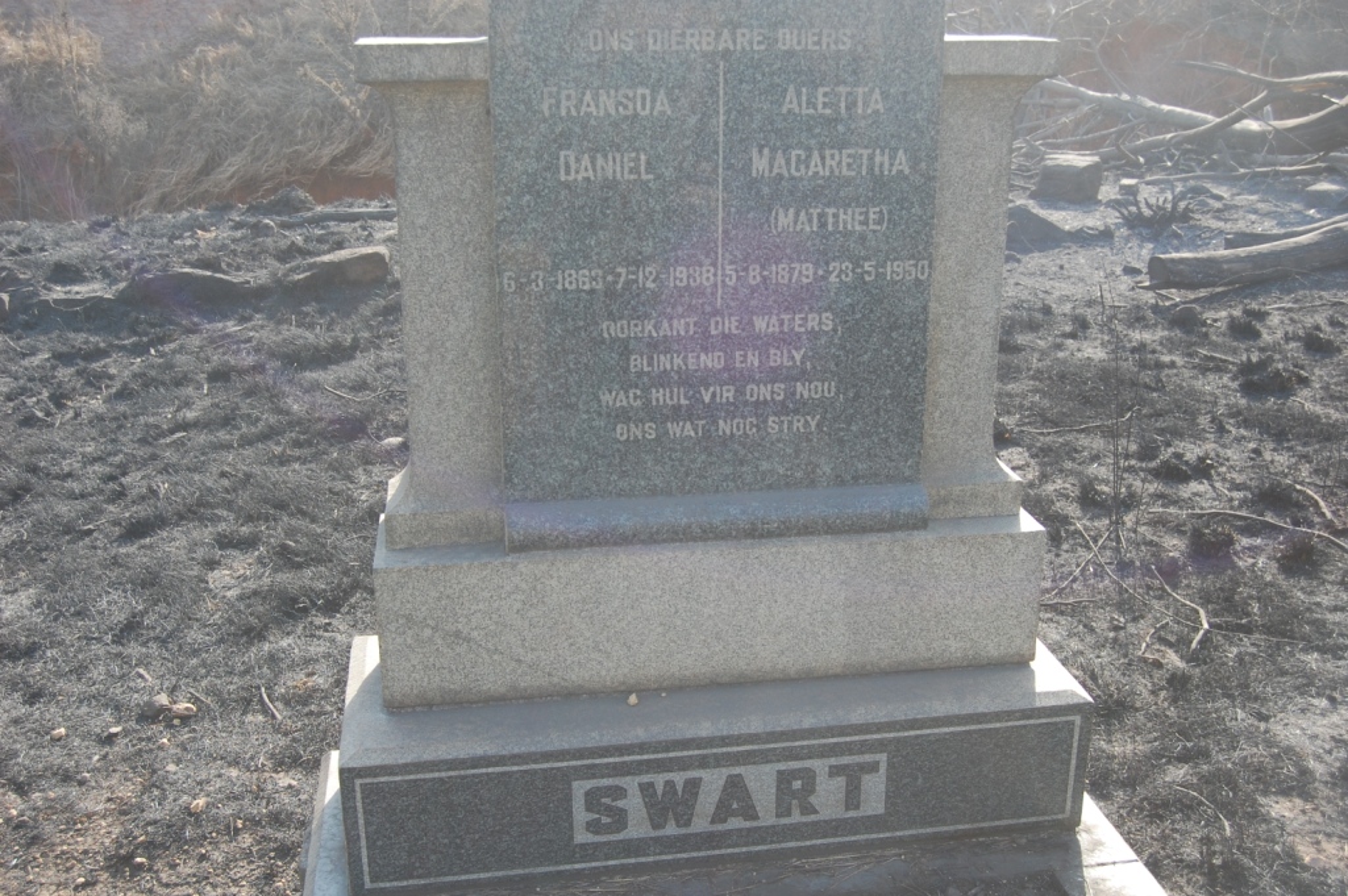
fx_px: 1459
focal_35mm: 39
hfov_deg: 49.6
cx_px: 674
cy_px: 448
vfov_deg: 34.2
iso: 220
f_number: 5.6
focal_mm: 26
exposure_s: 1/125
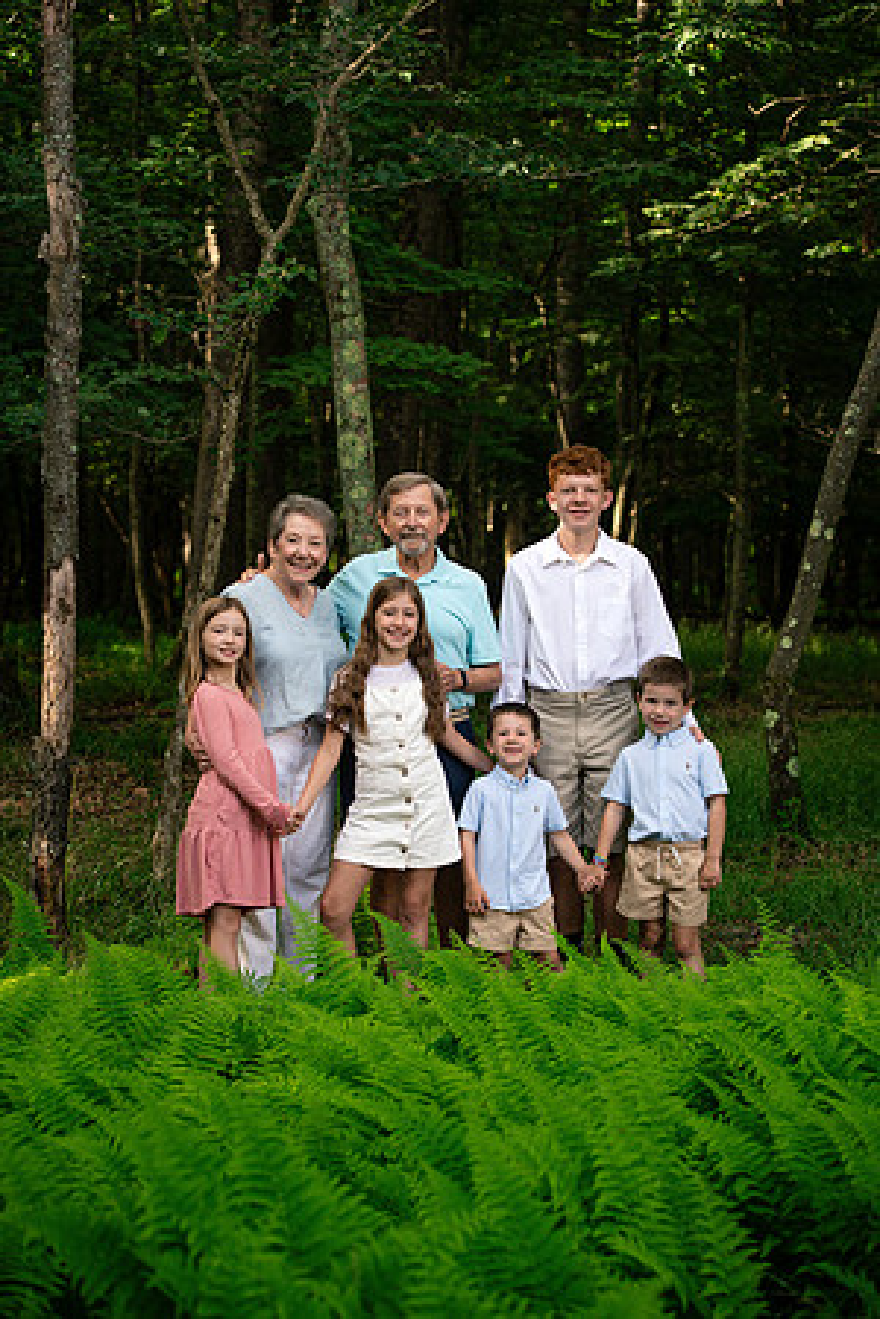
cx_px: 440
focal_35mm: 85
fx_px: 3116
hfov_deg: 16.1
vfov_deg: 23.9
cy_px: 660
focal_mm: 85
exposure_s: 1/200
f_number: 4.5
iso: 200
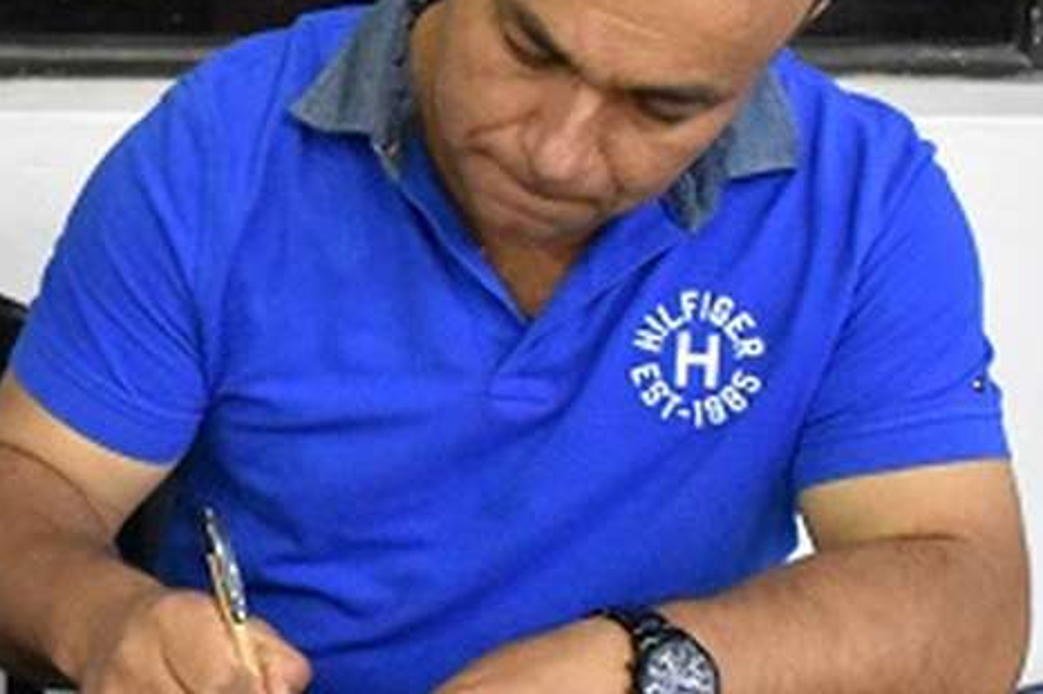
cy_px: 375
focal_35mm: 87
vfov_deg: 15.7
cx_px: 58
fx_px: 2519
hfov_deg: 22.7
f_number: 5
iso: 8000
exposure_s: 1/200
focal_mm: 20
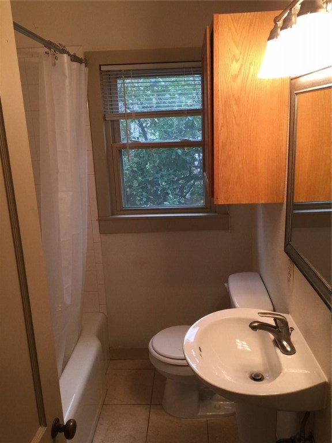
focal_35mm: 29
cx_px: 166
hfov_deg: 48.2
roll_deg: +2.2
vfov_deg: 61.7
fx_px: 371
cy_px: 222
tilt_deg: -14.2
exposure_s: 1/30
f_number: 2.2
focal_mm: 4.15
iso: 32
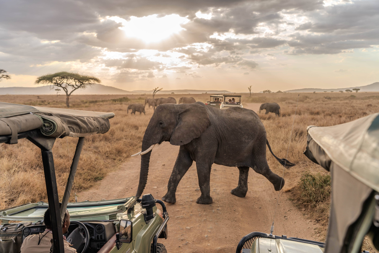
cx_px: 190
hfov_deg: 58.7
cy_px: 126
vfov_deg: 41.1
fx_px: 337
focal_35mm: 32
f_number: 4.5
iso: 100
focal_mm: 32
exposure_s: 1/200
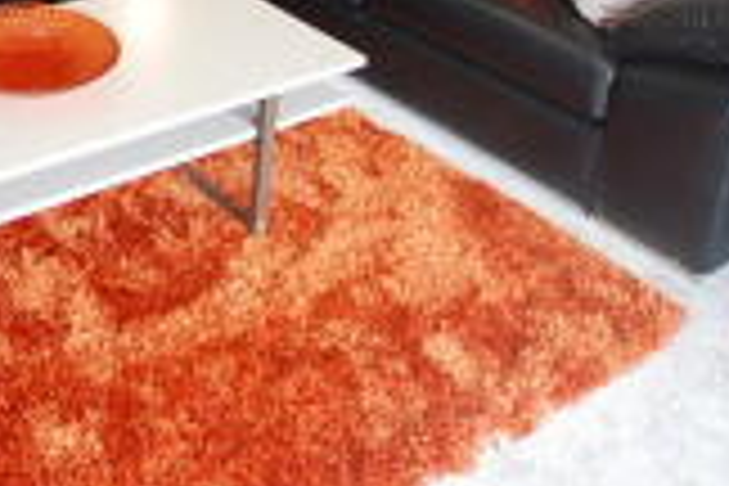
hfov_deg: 38.0
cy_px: -160
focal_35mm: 44
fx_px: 891
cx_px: -50
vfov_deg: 25.8
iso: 400
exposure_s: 1/30
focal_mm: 10
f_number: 4
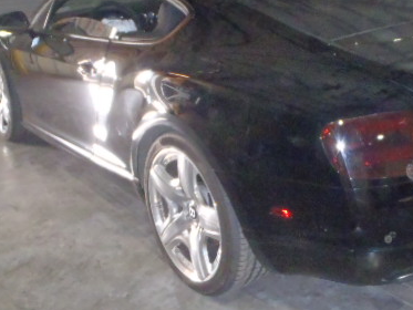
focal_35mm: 48
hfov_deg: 39.2
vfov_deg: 30.1
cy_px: 113
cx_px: 277
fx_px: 573
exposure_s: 1/30
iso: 800
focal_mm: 5
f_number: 3.5
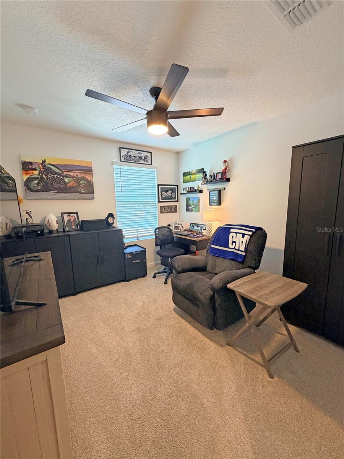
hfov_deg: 85.7
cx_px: 172
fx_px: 186
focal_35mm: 14
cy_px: 230
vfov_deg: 102.1
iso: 250
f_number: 2.2
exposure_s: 1/60
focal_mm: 2.22
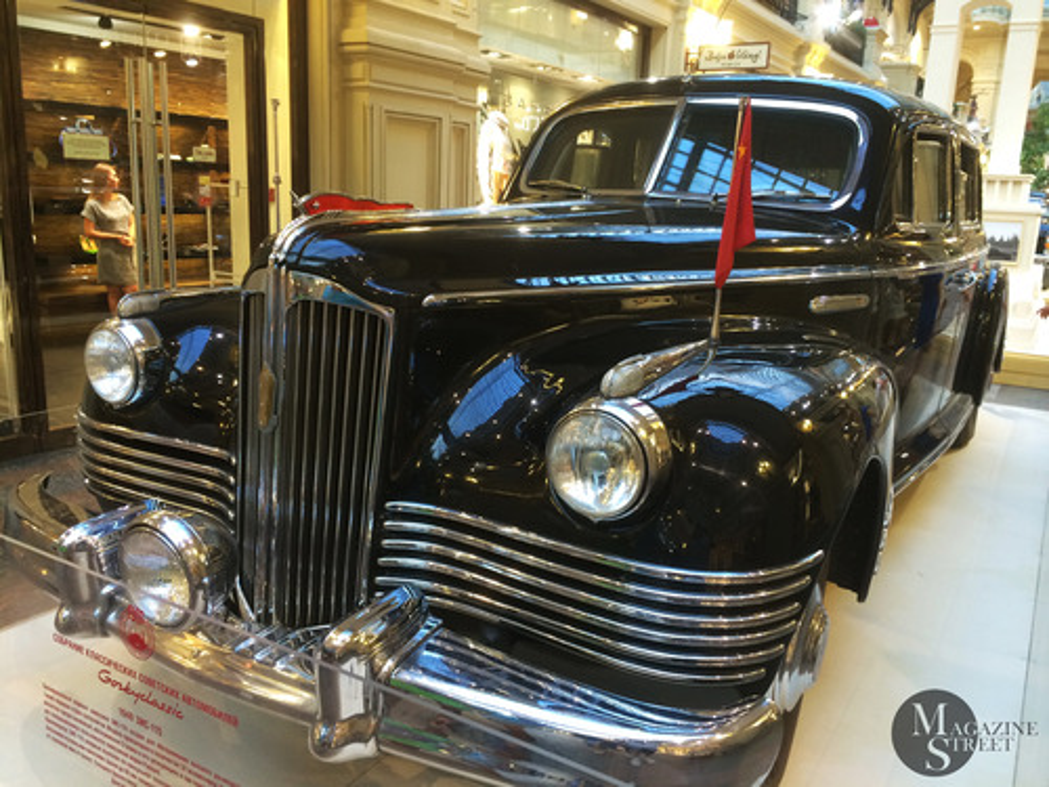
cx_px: 524
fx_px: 909
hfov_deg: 60.0
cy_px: 394
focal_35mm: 30
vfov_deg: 46.8
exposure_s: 1/33
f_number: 2.2
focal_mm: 4.12
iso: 160
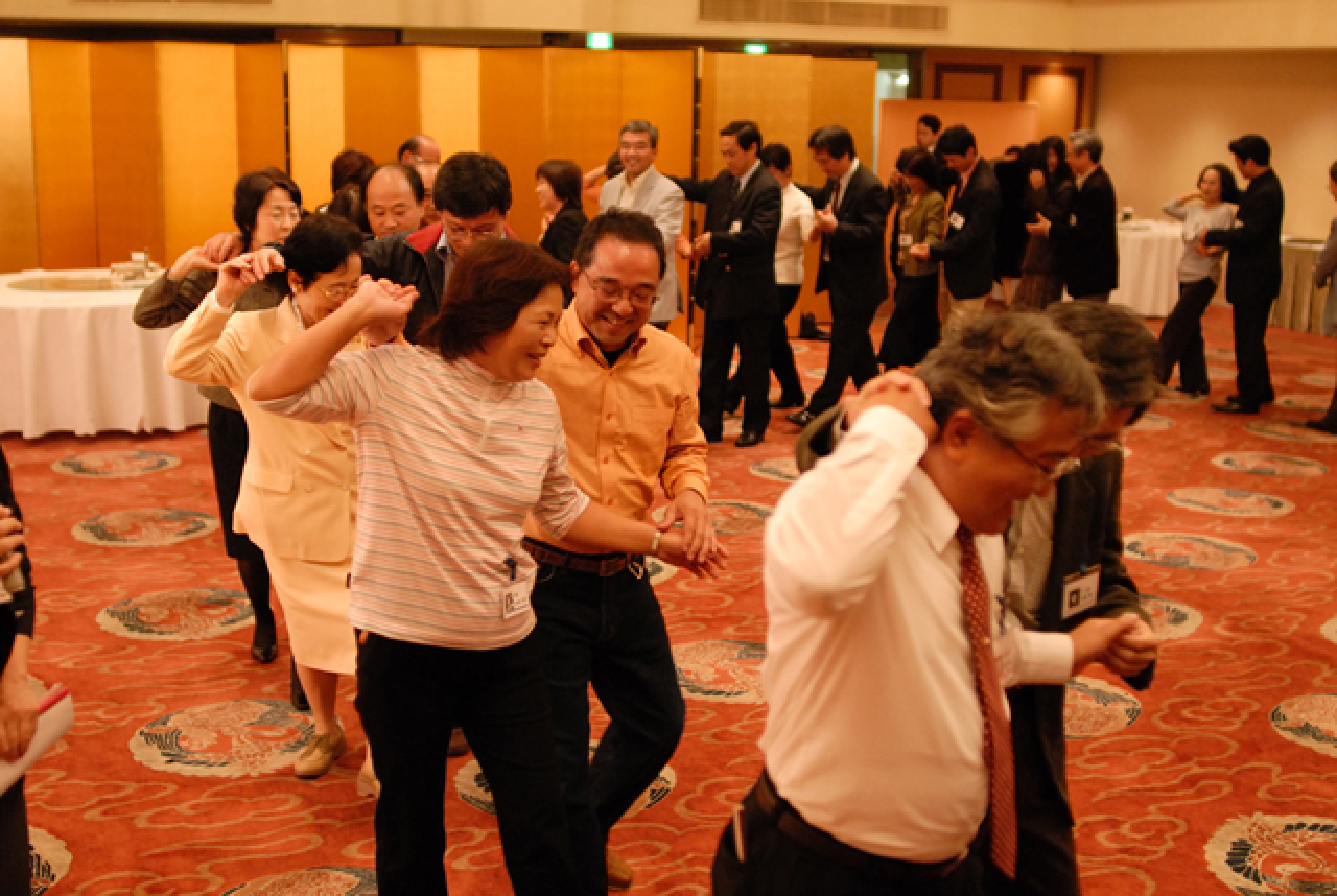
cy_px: 448
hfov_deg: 46.3
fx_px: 1562
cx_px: 668
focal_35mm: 42
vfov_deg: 32.0
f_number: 2
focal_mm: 28
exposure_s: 1/100
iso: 800
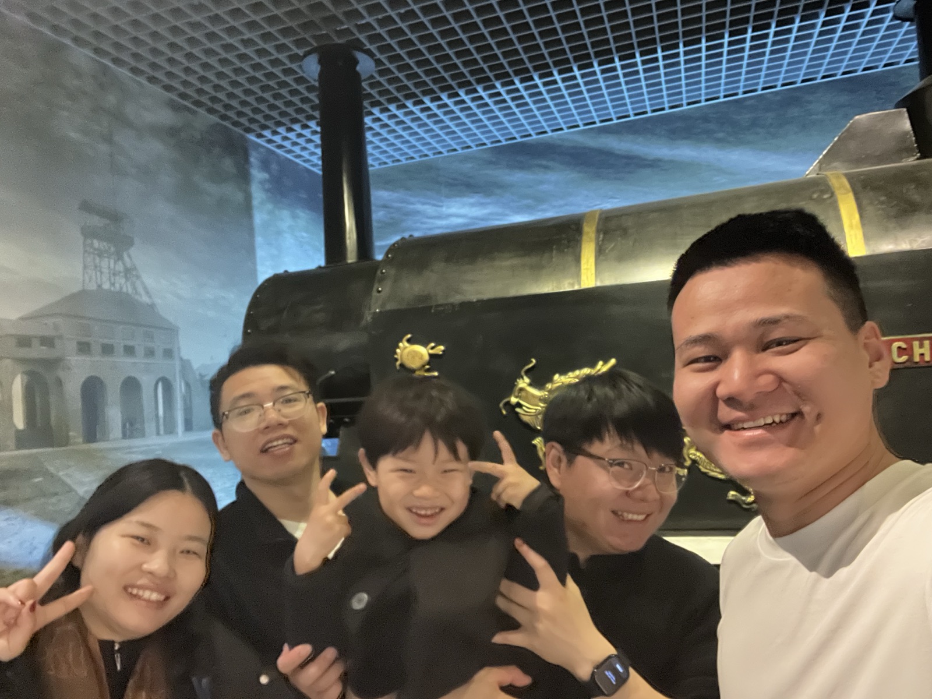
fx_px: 619
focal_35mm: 23
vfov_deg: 58.9
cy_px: 350
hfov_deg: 73.9
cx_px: 466
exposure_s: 1/14
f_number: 2.2
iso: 1250
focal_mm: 2.71
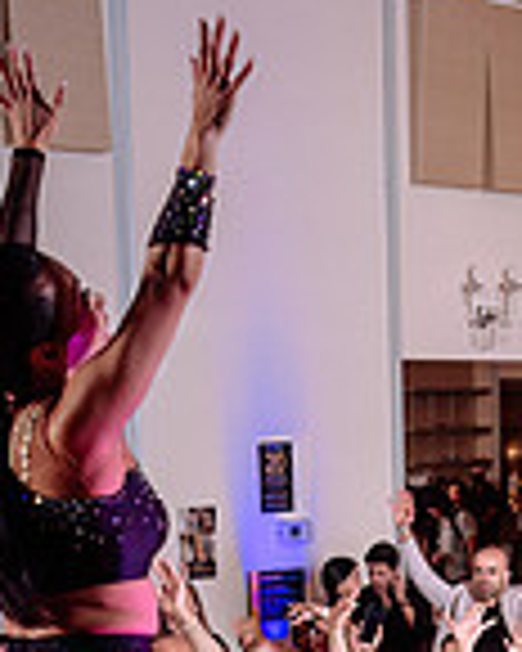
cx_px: 724
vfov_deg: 15.7
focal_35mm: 120
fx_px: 2317
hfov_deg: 12.4
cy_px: 672
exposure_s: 1/160
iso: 500
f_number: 2.8
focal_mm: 32
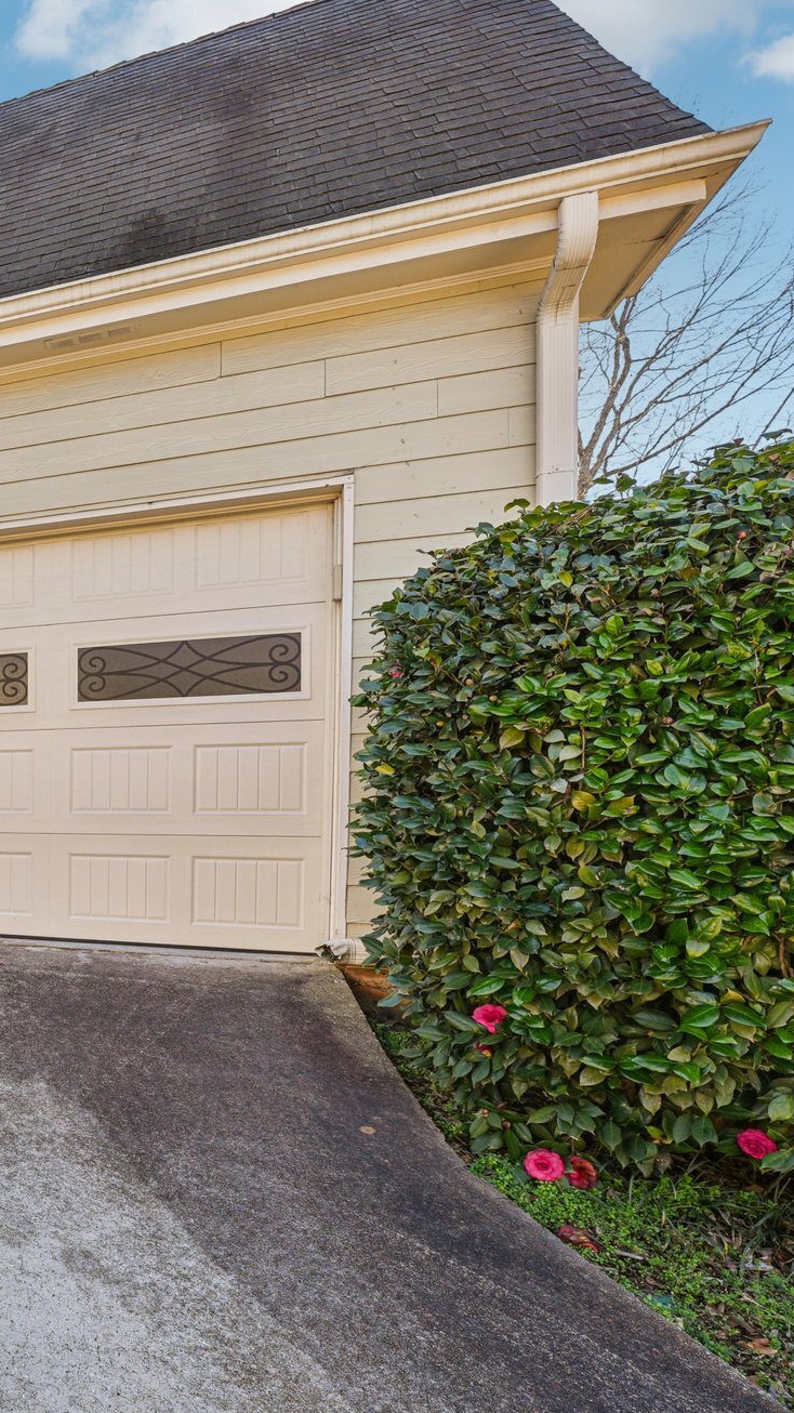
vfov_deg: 78.7
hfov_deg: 32.4
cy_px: 695
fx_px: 861
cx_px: -304
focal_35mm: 23
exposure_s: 1/80
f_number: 8
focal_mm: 14
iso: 100
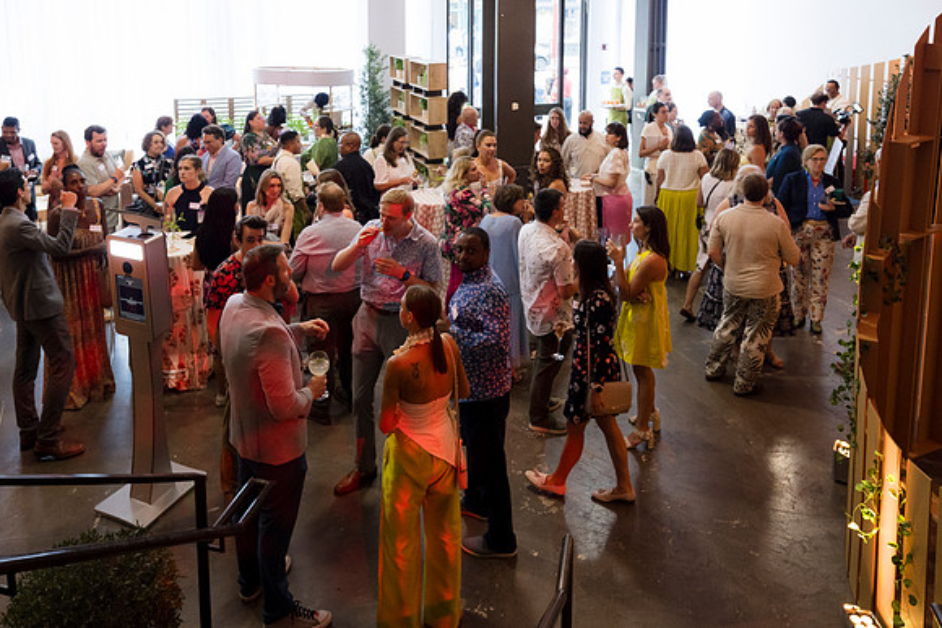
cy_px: 314
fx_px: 615
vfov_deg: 54.1
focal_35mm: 24
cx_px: 471
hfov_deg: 74.9
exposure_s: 1/100
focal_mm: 23.5
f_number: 4.5
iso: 800
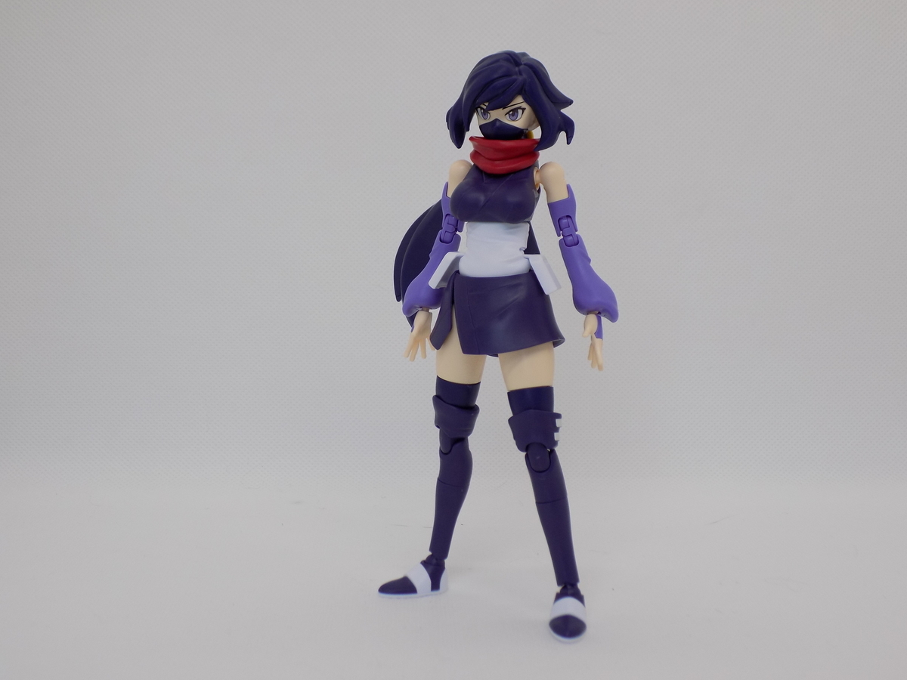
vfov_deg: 31.5
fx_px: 1205
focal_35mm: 46
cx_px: 454
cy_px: 340
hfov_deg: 41.2
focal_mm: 8.1
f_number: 3.7
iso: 80
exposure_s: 1/40
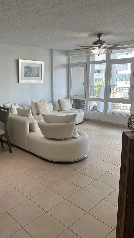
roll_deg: +2.2
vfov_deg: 66.1
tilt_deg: -10.4
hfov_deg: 40.0
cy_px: 117
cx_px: 54
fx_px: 183
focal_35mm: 29
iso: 40
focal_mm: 5.7
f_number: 1.5
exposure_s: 1/223
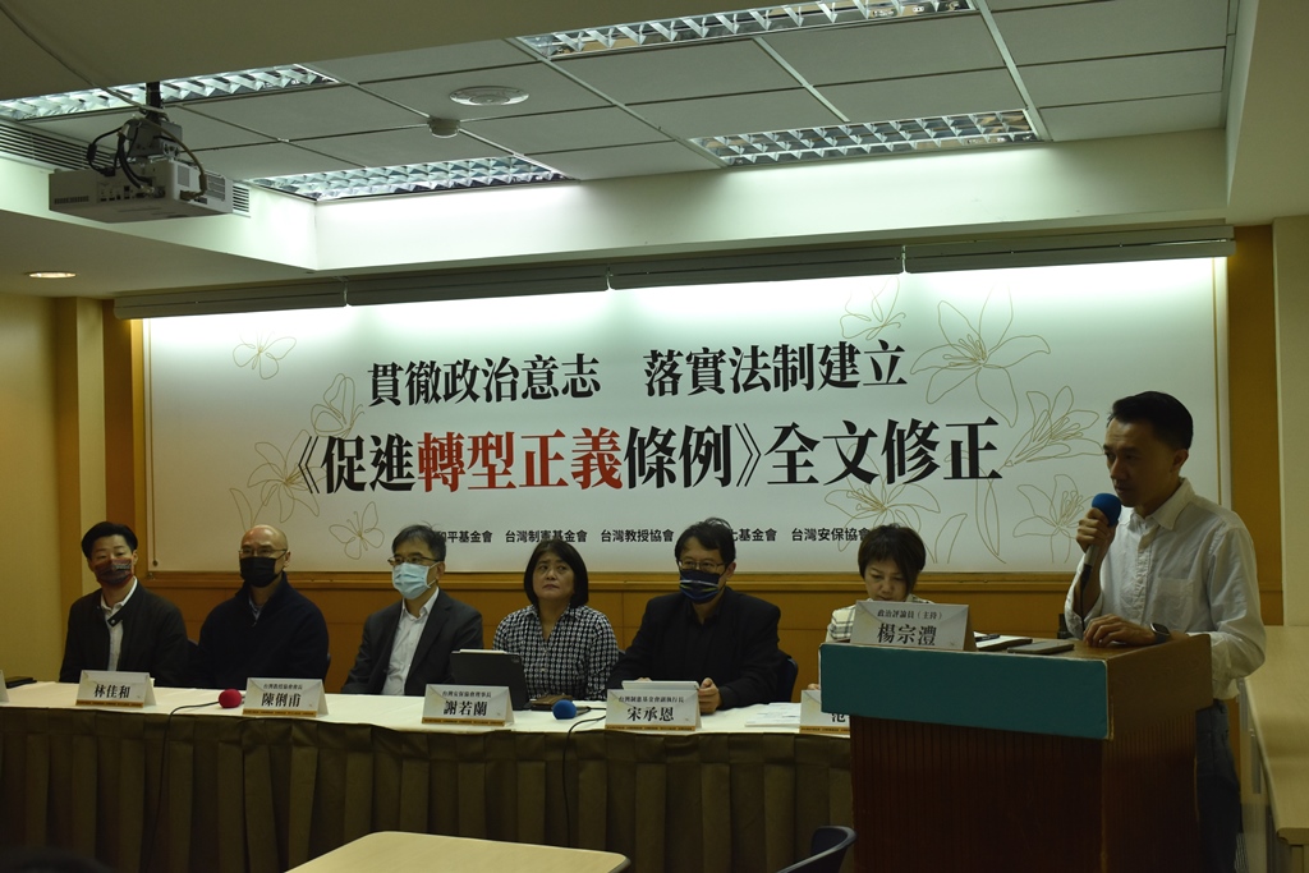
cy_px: 436
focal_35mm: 44
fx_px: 1582
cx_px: 654
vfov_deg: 30.9
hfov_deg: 45.0
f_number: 7.1
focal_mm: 29
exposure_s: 1/200
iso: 1000
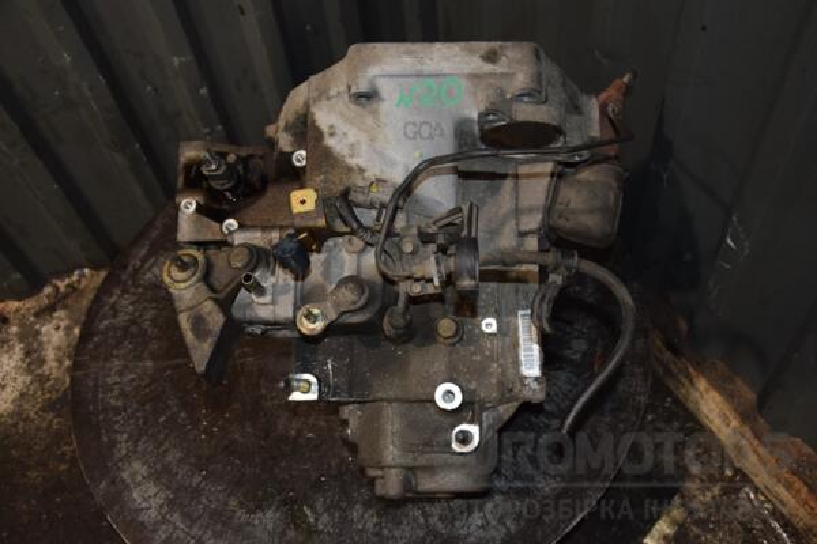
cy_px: 272
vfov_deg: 40.0
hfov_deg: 57.2
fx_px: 749
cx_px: 408
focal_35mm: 33
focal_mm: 22
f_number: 5
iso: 800
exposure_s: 1/60
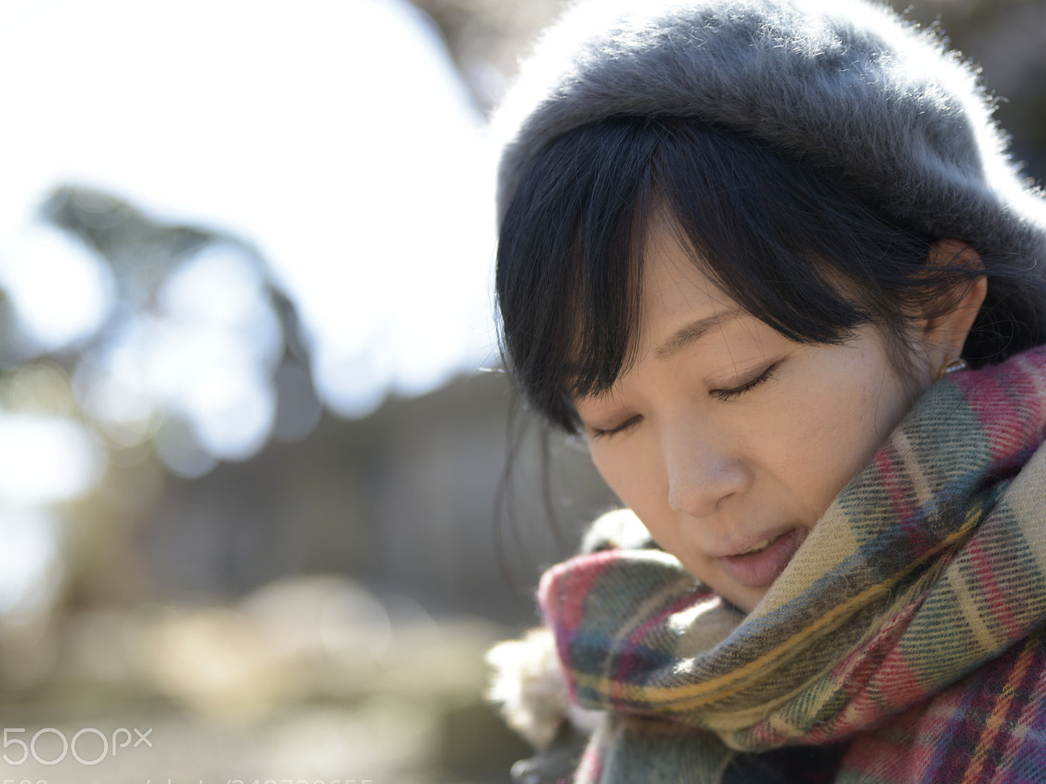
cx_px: 597
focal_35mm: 102
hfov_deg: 19.3
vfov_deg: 14.5
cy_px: 422
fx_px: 3082
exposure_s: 1/200
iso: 80
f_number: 2.8
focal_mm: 86
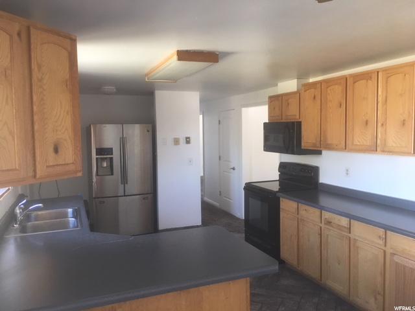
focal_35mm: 29
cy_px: 156
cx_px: 208
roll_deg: +0.5
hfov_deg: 61.7
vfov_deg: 48.2
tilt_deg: -3.4
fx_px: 348
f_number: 2.2
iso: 100
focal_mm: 4.15
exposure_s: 1/30
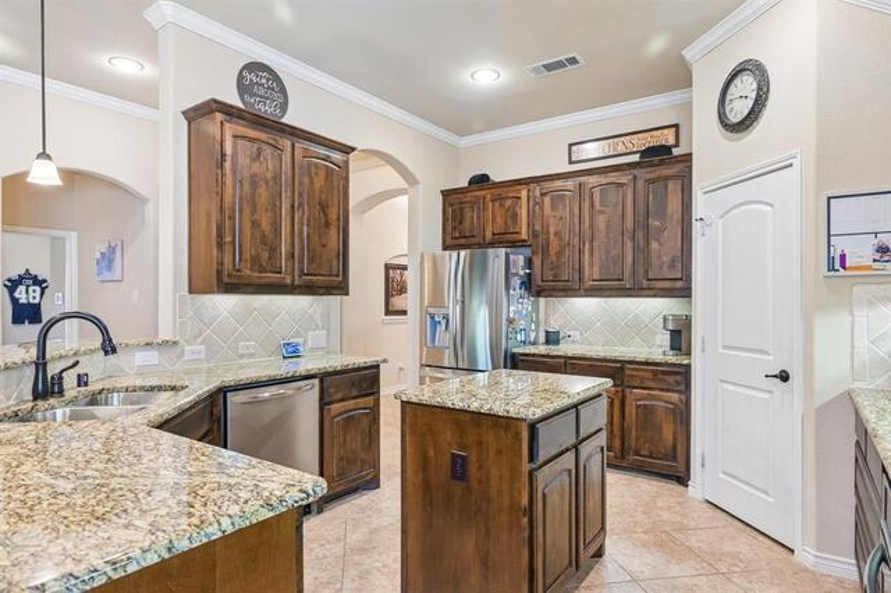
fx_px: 482
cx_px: 446
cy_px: 296
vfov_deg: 63.2
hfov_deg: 85.5
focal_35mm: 20
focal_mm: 19.5
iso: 400
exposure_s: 1/5
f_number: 8
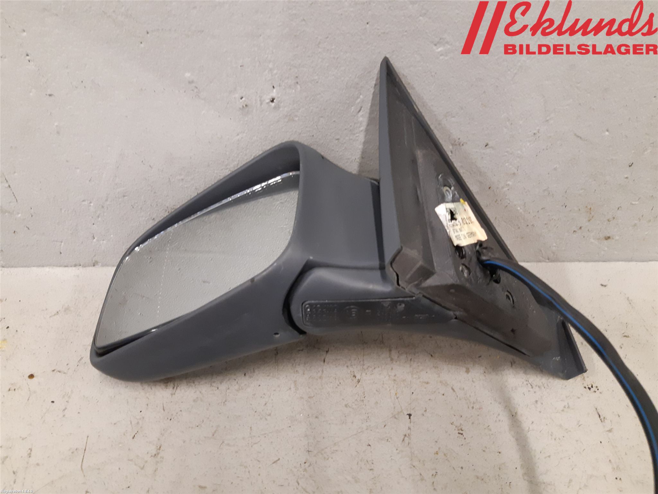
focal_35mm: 26
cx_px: 329
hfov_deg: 67.3
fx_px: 494
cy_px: 247
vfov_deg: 53.1
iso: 250
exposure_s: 1/50
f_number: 1.7
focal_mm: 3.93
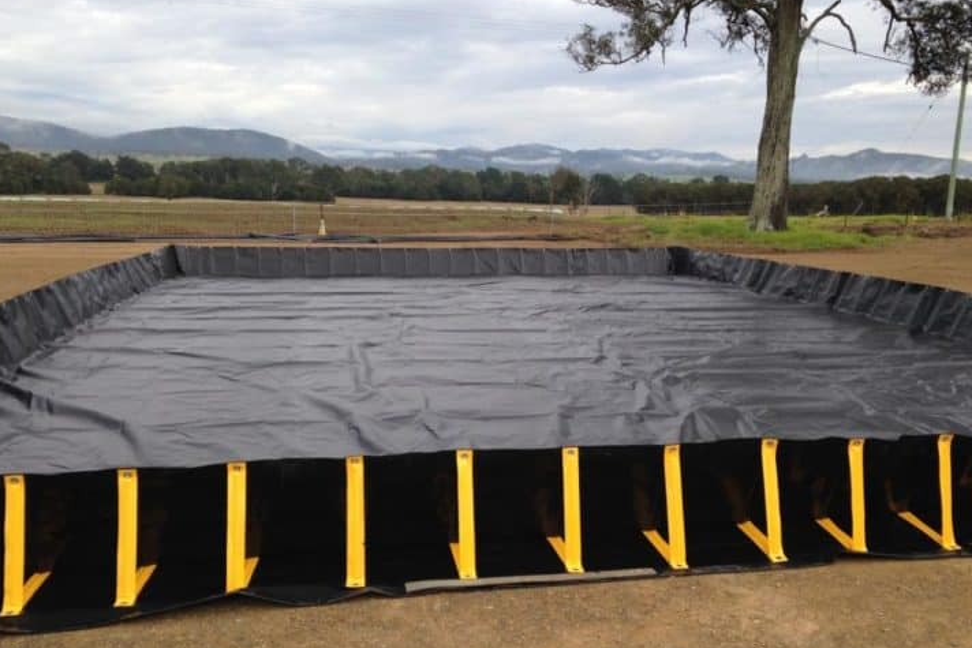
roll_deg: -1.6
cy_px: 357
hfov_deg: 51.9
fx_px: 999
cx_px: 513
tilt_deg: -12.3
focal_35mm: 37
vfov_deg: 35.9
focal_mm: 4.12
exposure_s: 1/452
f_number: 2.4
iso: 50
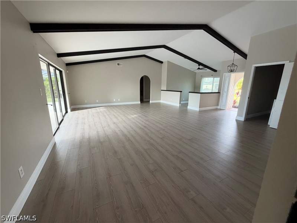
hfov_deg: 102.1
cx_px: 148
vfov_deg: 85.7
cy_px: 112
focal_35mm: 14
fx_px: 120
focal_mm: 2.22
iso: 320
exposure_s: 1/118
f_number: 2.2
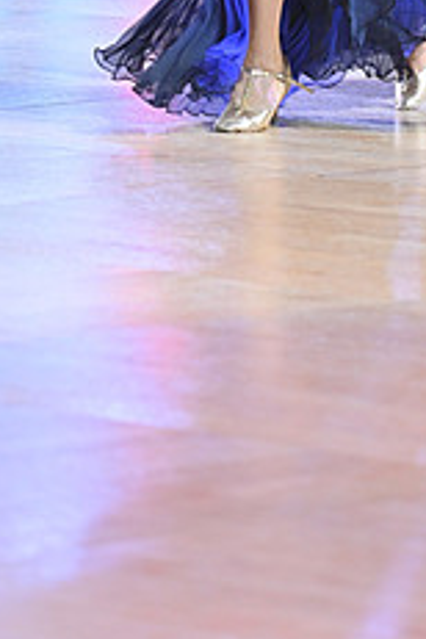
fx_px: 5573
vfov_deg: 6.5
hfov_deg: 4.4
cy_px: -144
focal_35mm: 314
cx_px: 380
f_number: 4
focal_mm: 125
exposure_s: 1/250
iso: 2000
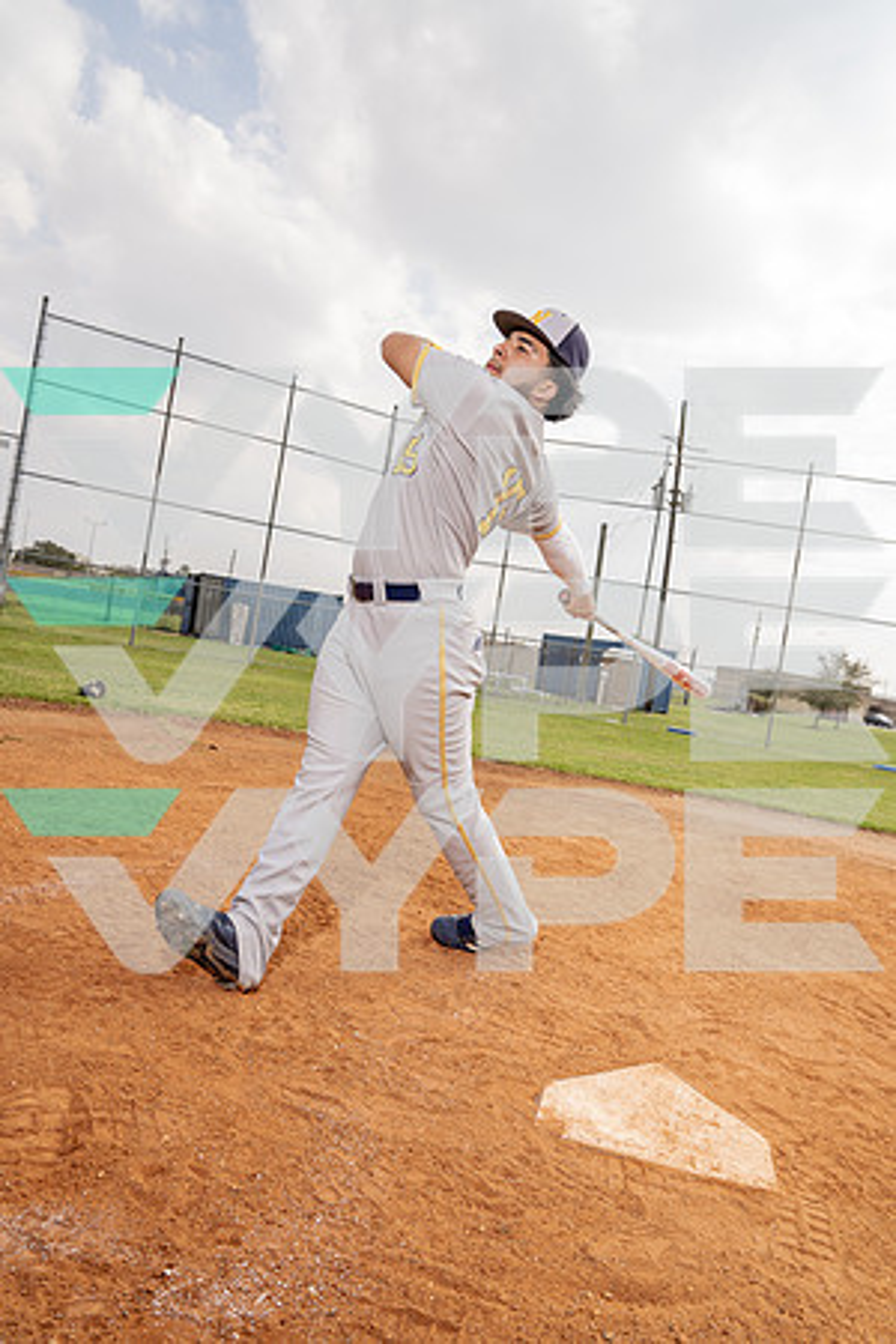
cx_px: 448
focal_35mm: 24
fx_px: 896
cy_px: 672
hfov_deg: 53.1
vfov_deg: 73.7
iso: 100
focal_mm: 24
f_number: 5.6
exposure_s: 1/250
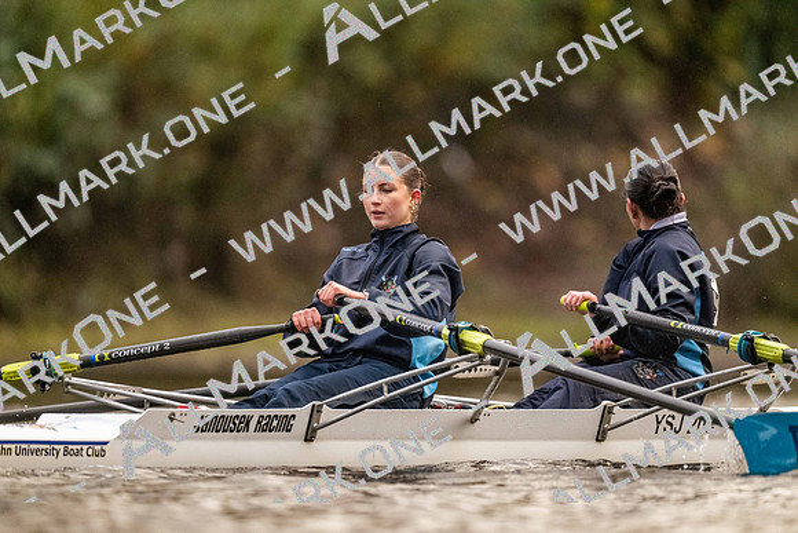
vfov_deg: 2.3
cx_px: 399
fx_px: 13302
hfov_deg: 3.4
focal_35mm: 600
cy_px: 266
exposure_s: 1/1600
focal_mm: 600
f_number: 4
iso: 6400
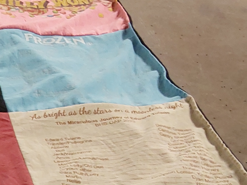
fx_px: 728
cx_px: -146
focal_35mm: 102
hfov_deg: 17.0
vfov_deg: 13.7
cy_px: 272
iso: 100
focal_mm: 2.91
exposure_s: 1/60
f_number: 1.9
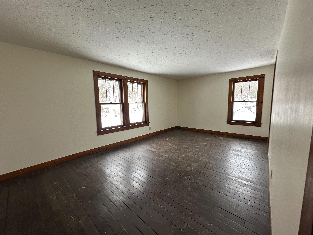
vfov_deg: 85.7
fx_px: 127
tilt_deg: -8.5
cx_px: 156
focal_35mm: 14
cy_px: 118
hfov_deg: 102.1
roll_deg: +0.5
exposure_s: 1/99
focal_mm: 2.22
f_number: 2.2
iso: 80
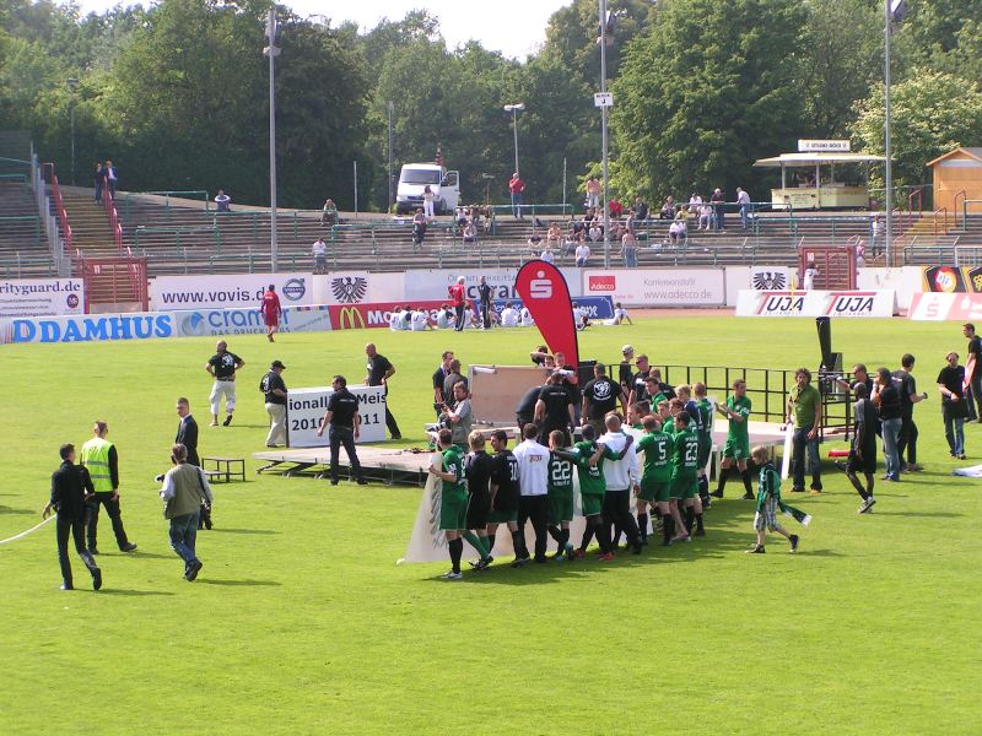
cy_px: 368
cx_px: 491
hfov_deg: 15.1
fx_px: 3716
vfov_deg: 11.3
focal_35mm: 131
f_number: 5
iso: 50
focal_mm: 20
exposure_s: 1/250
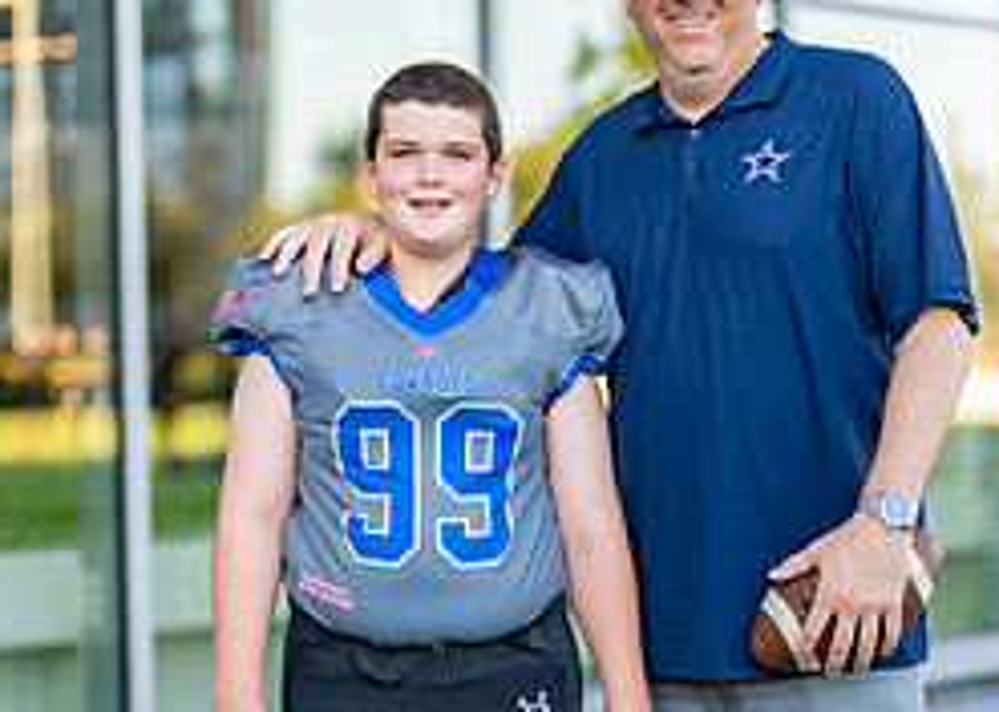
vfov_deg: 11.2
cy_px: 611
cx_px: 732
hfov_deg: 15.7
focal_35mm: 127
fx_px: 3600
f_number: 1.2
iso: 100
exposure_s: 1/640
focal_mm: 50
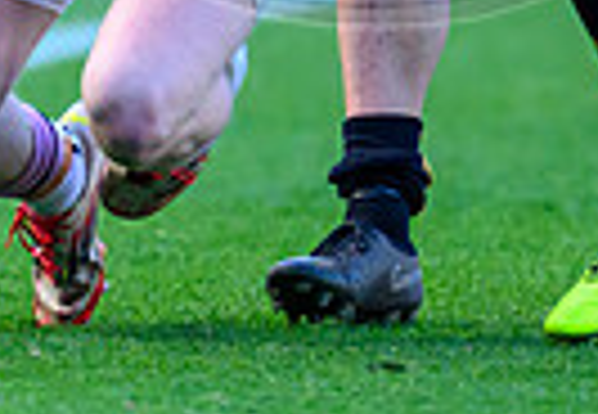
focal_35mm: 2803
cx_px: 172
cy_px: -460
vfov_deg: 0.5
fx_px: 47103
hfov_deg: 0.7
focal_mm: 560
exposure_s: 1/1600
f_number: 4
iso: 2000
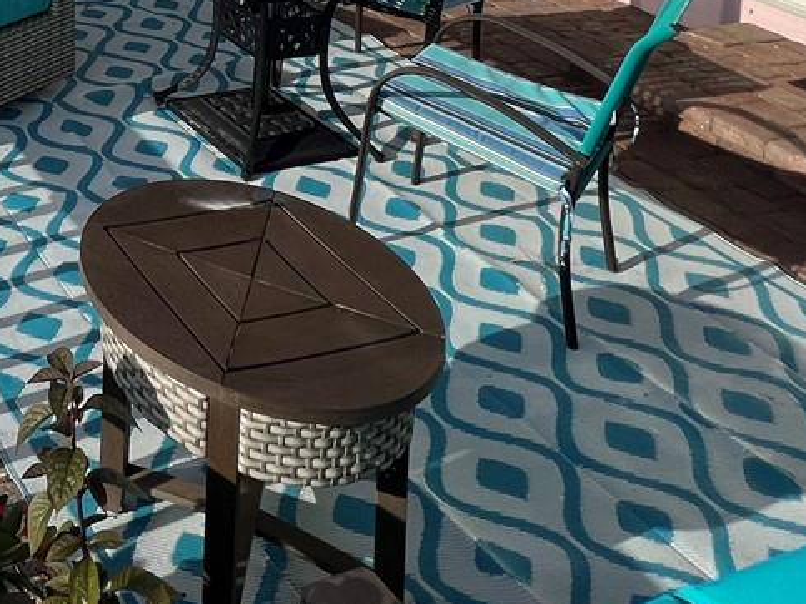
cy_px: -343
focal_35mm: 43
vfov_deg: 24.5
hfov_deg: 34.1
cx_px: -190
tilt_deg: -5.0
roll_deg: -2.1
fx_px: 1001
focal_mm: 1.57
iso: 32
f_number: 1.8
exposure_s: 1/2597
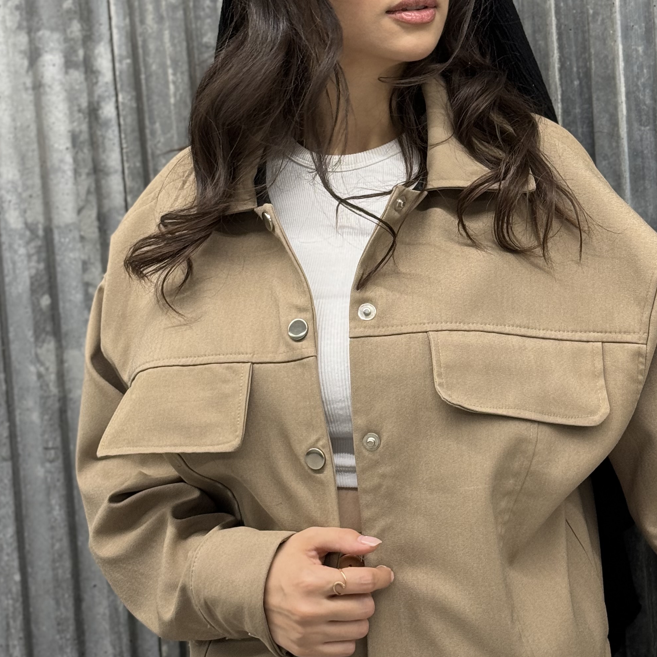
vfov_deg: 20.1
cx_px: 453
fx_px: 1847
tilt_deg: -3.6
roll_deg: +3.4
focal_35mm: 86
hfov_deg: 20.1
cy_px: 241
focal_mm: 6.76
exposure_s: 1/60
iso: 200
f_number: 1.78
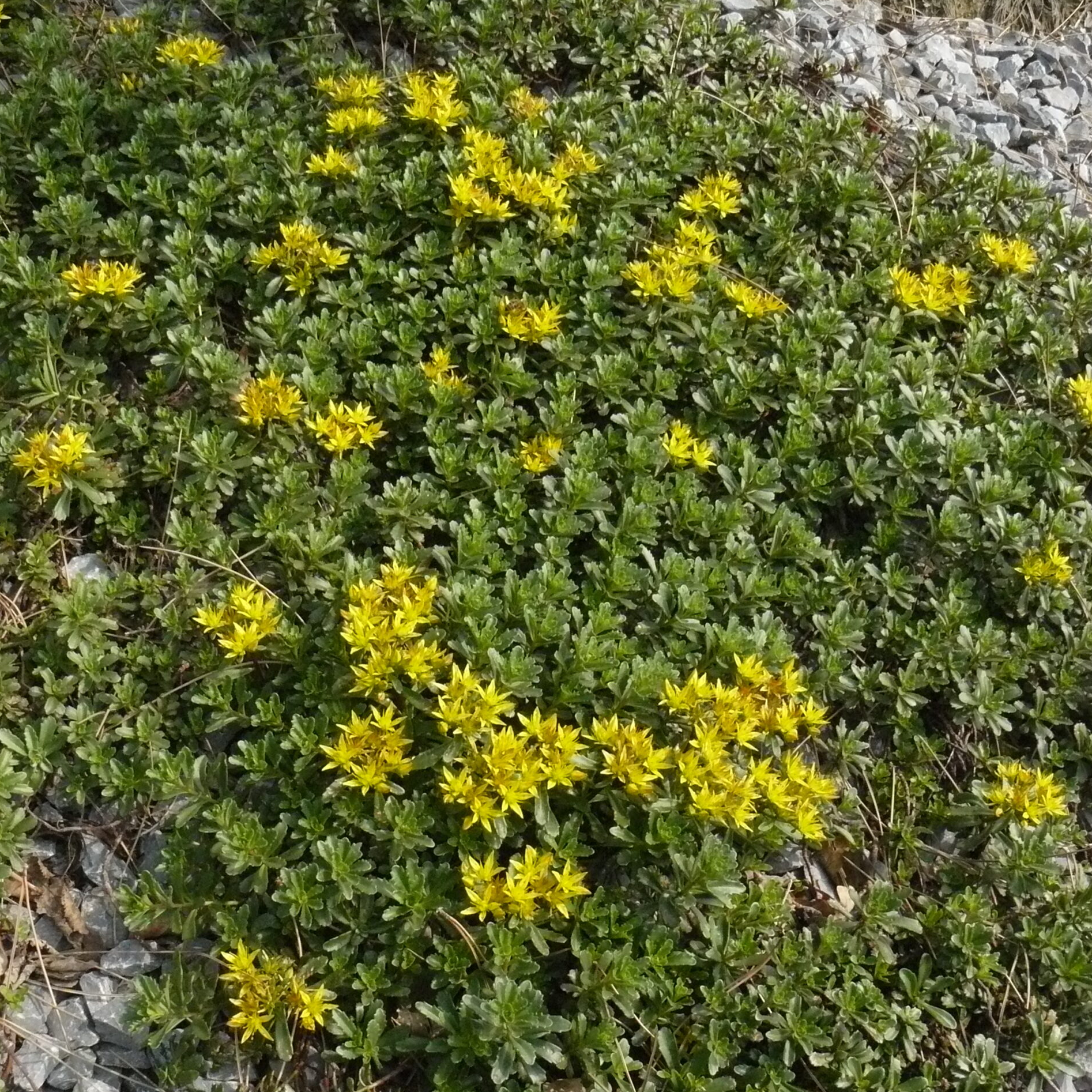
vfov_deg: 39.0
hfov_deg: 39.2
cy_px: 671
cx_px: 551
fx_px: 1535
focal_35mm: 43
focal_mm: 6
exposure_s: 1/500
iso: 400
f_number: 6.3
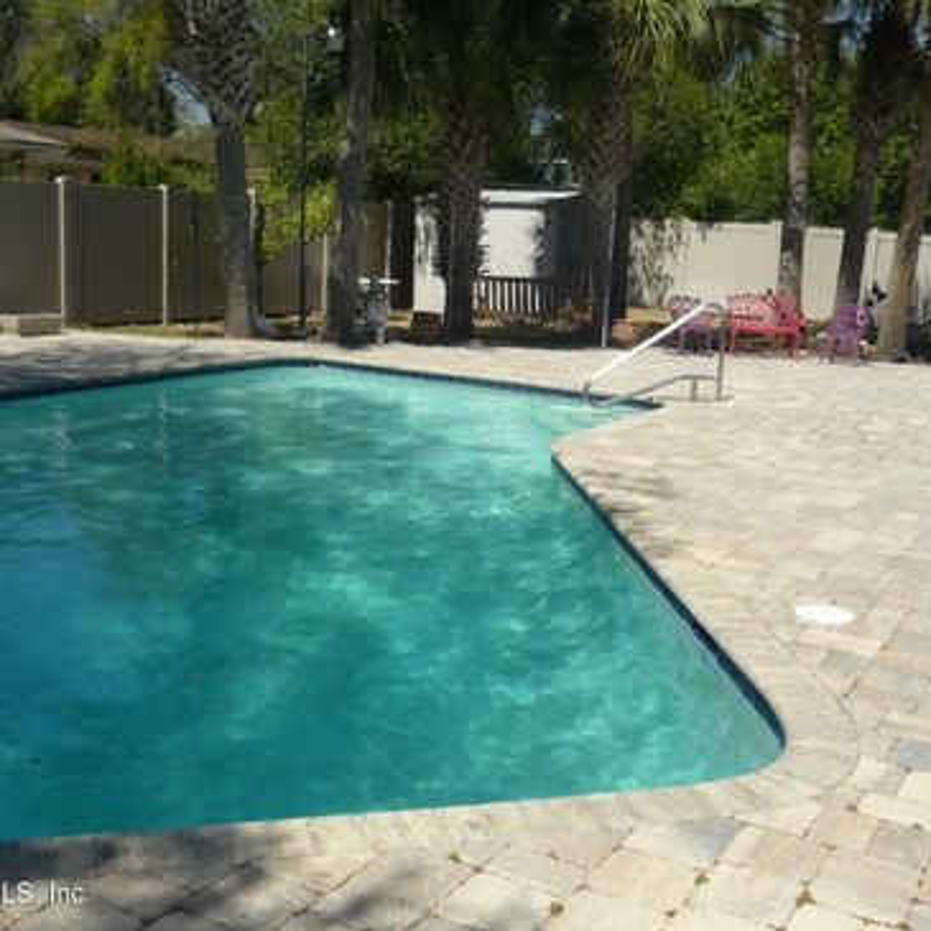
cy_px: 458
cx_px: 474
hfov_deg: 41.9
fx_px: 1217
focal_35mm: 40
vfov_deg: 41.9
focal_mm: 5.5
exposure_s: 1/250
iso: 100
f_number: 8
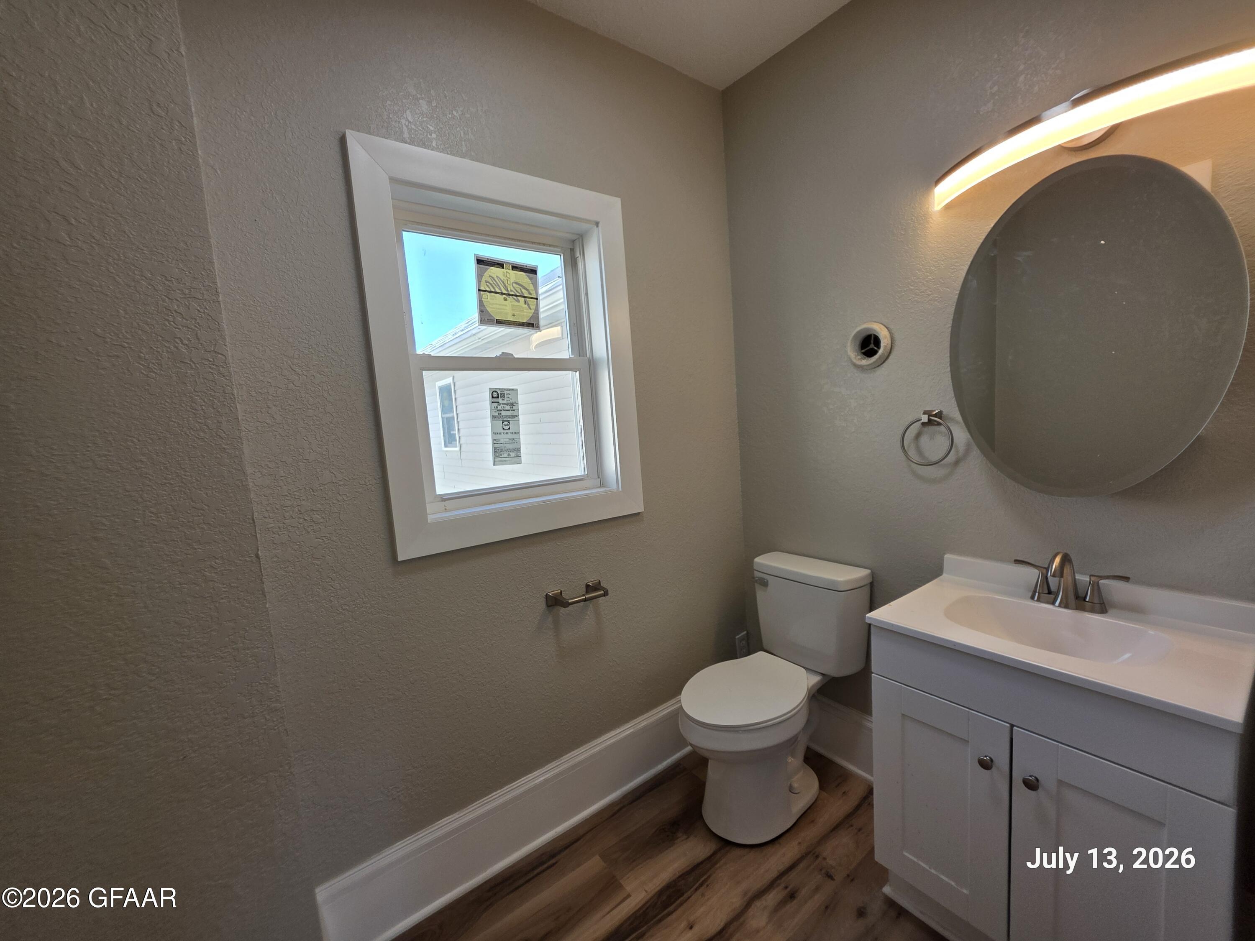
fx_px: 471
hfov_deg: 106.2
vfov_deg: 89.9
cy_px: 470
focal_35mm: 13
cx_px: 628
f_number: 1.9
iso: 50
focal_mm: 2.2
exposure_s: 1/120
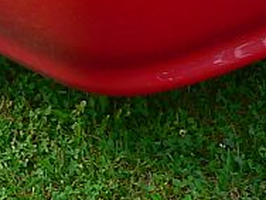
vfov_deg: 7.0
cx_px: 55
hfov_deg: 10.1
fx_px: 1506
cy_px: -339
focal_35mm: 196
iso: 80
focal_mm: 6
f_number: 2.8
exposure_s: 1/80
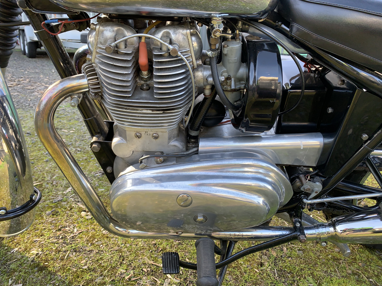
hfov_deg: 67.3
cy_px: 143
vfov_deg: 53.1
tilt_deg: -20.3
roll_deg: -2.7
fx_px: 287
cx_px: 191
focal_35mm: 26
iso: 50
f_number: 1.8
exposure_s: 1/122
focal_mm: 4.25
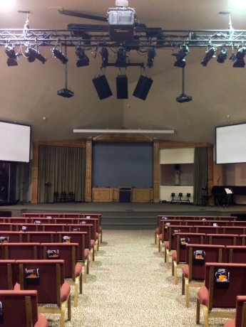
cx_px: 123
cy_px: 164
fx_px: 313
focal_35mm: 33
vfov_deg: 55.4
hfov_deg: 42.9
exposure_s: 1/15
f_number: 2.4
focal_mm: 4.12
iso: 640
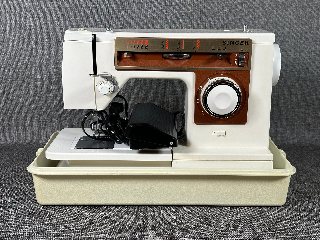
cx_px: 160
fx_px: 444
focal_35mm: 48
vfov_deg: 30.3
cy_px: 120
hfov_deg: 39.7
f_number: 1.78
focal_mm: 6.86
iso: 80
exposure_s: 1/120
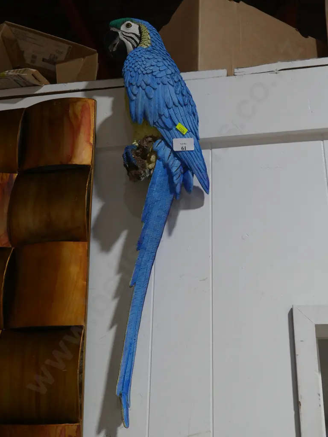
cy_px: 218
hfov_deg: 37.7
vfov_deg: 49.0
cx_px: 164
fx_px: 480
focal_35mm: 38
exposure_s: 1/60
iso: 500
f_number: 5
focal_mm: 19
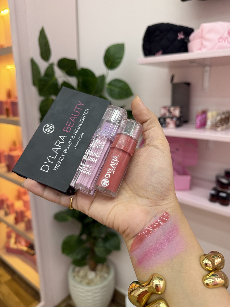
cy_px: 154
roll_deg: +0.5
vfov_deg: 71.6
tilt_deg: -15.0
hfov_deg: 56.8
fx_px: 213
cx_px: 115
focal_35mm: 24
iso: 160
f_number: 1.78
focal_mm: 6.76
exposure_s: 1/100
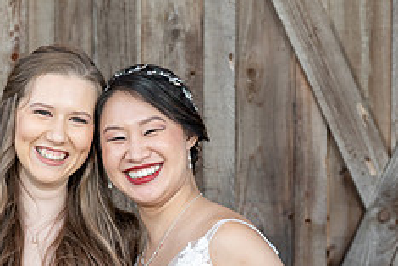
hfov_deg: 6.5
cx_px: 116
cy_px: 304
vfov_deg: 4.3
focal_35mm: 316
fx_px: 3496
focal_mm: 116
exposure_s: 1/200
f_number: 4
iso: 250
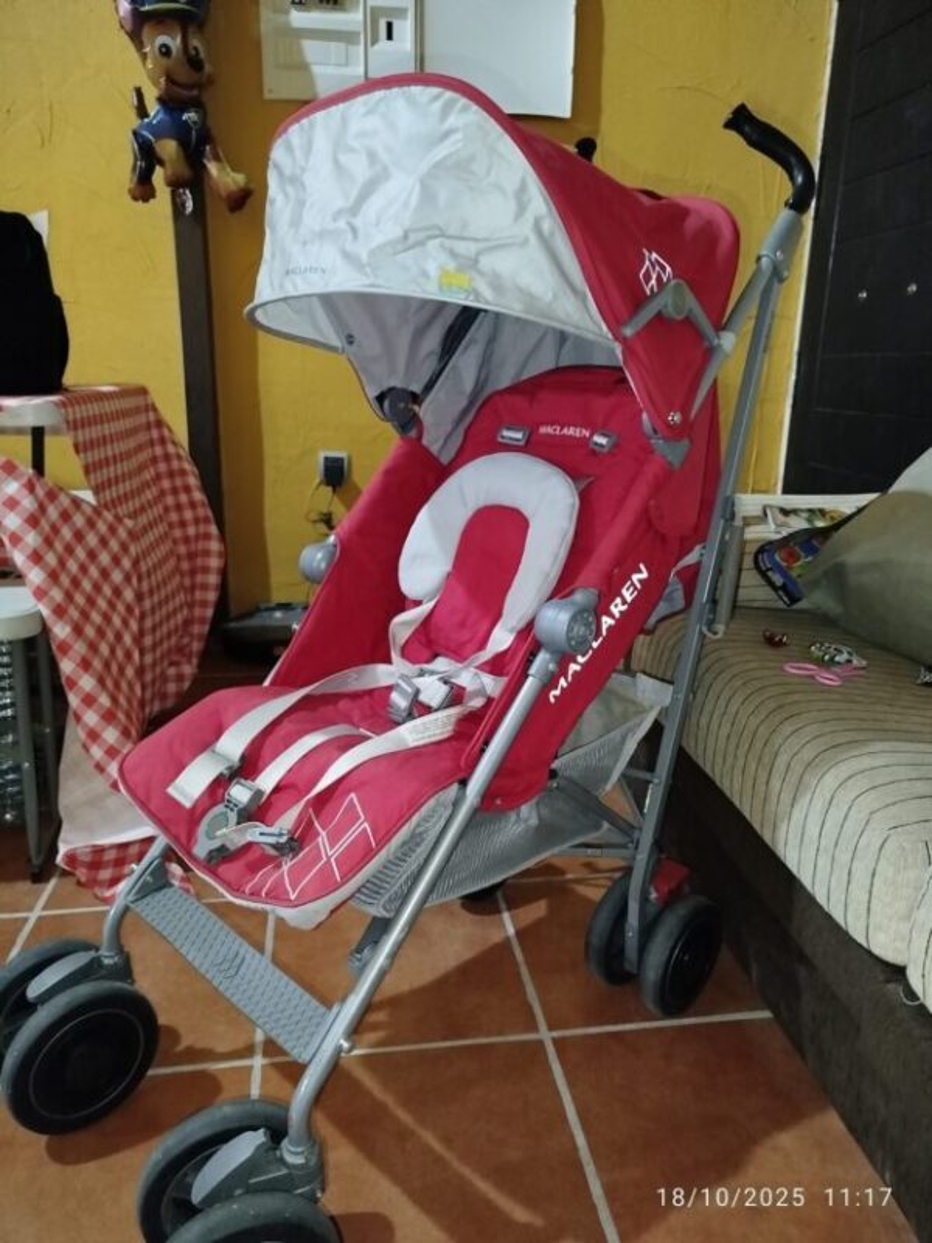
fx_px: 862
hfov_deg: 56.8
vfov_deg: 71.6
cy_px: 622
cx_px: 466
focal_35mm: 24
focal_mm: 5.31
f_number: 1.7
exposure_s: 1/17
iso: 1000
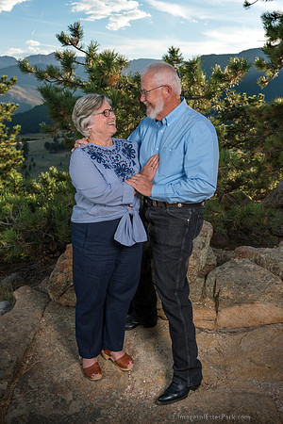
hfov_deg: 37.9
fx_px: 413
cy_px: 212
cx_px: 142
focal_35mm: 35
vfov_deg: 54.4
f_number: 7.1
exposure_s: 1/250
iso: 100
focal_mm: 35
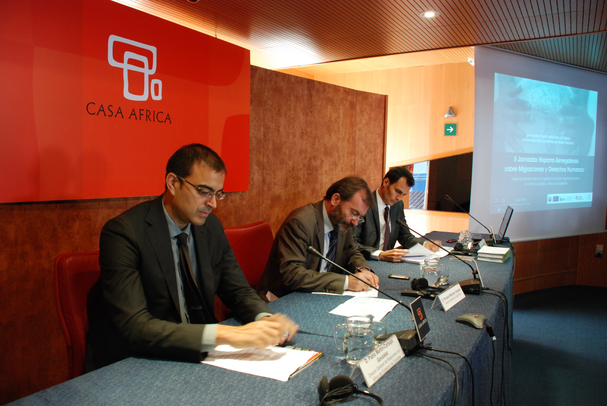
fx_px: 456
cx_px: 304
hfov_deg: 67.3
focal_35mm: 27
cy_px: 203
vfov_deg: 48.0
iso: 800
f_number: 5.6
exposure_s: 1/15
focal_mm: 18
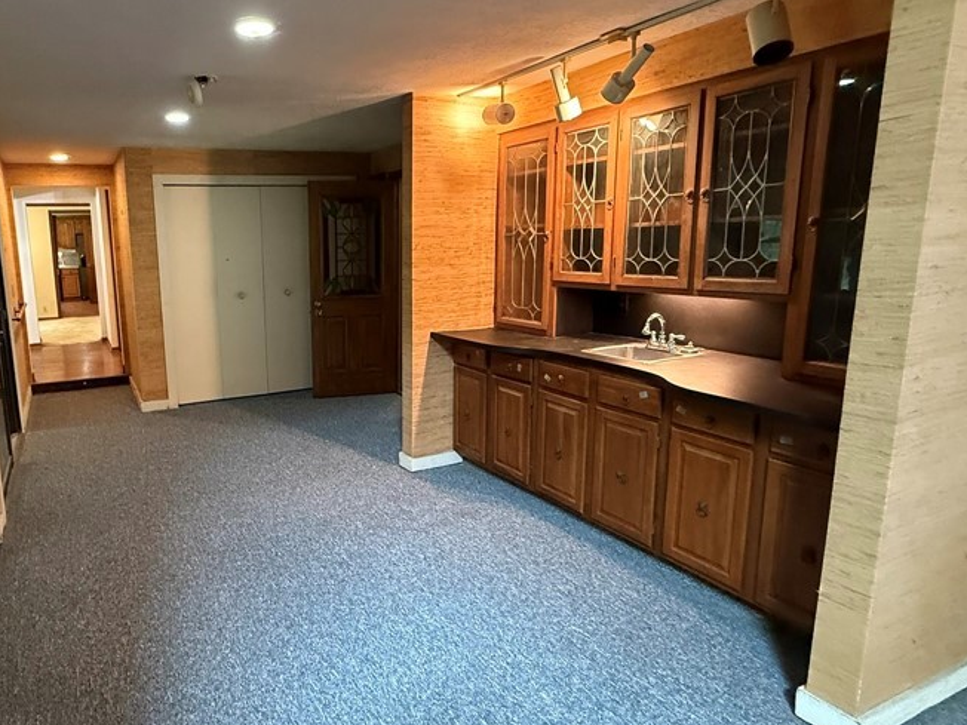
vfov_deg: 61.1
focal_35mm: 22
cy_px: 344
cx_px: 307
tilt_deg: -9.5
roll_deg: +1.5
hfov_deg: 73.6
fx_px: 615
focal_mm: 2.22
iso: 800
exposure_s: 1/60
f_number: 2.2
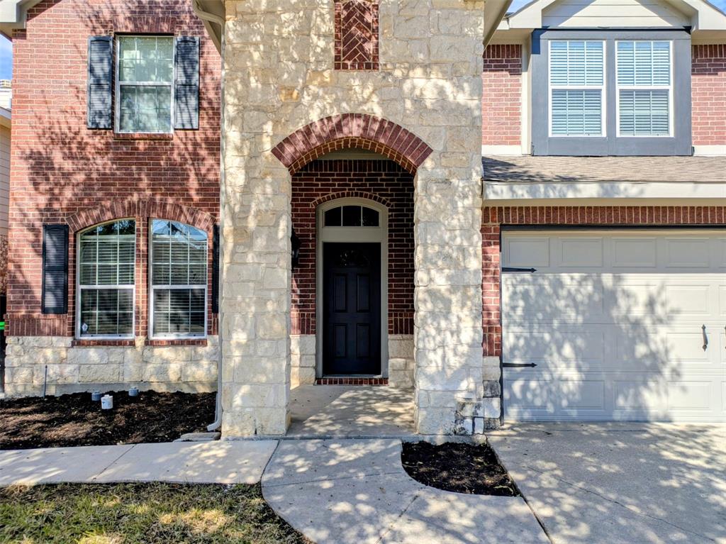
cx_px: 363
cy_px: 272
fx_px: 524
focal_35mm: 25
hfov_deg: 69.4
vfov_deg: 54.8
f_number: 1.89
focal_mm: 5.43
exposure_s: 1/1653
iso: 40
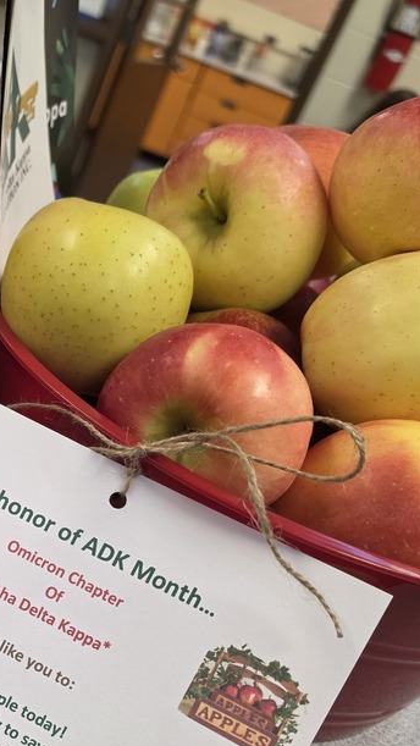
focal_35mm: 42
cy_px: 527
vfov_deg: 47.1
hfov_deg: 26.3
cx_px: -37
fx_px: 831
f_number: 1.4
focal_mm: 6.5
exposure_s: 1/120
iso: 125
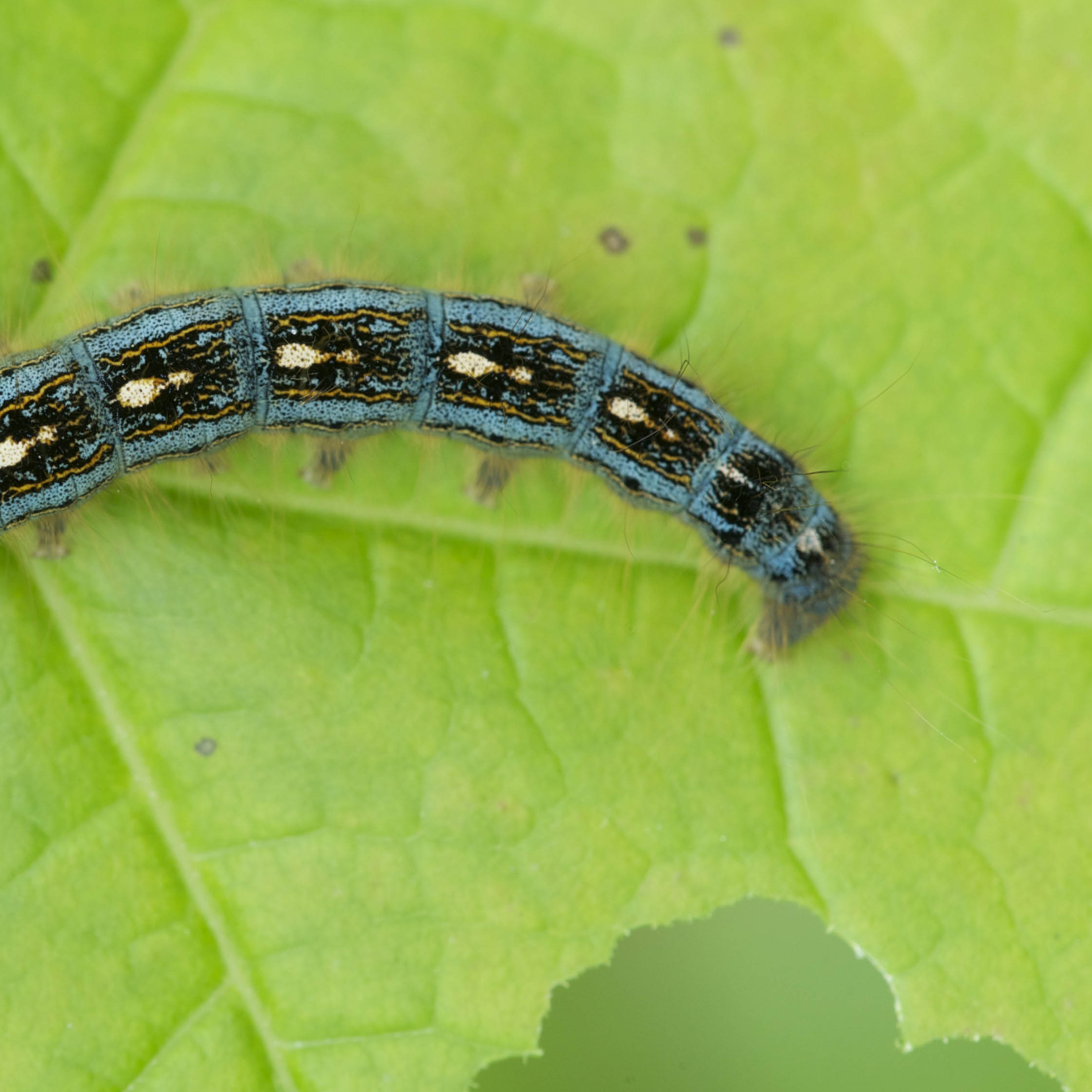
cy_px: 414
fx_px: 11457
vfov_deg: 5.5
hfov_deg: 5.5
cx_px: 203
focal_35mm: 321
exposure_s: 1/60
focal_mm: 200
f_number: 16
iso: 800
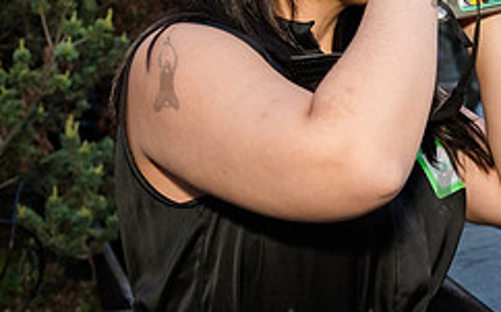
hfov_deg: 21.1
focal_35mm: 97
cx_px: 418
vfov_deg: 13.2
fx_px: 1324
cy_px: -36
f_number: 3.5
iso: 2000
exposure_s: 1/250
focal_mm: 31
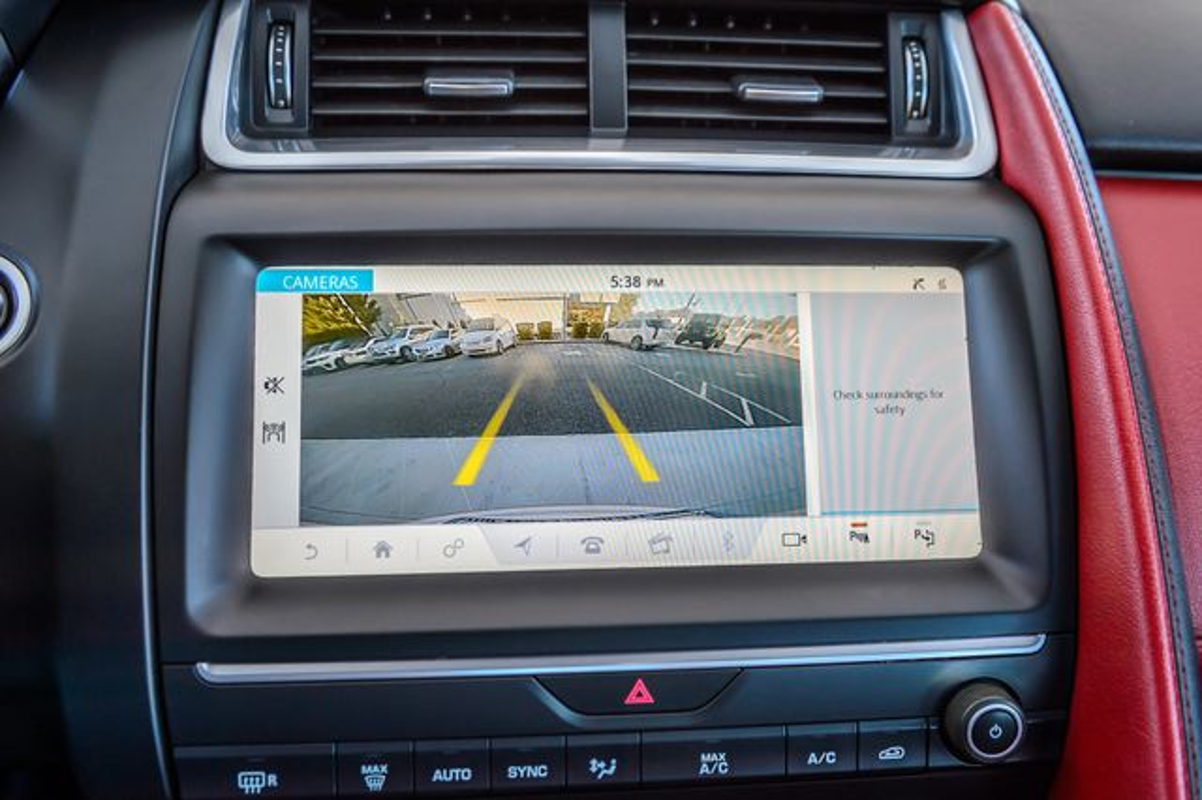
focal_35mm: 33
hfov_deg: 56.8
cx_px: 601
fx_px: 1112
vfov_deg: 39.6
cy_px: 400
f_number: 4
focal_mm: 31
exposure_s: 1/125
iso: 400
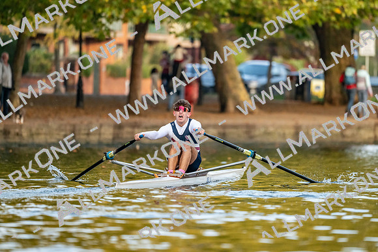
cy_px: 126
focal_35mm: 400
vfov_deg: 3.4
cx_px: 189
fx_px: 4201
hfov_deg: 5.2
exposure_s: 1/2500
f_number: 4.5
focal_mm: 400
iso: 3600
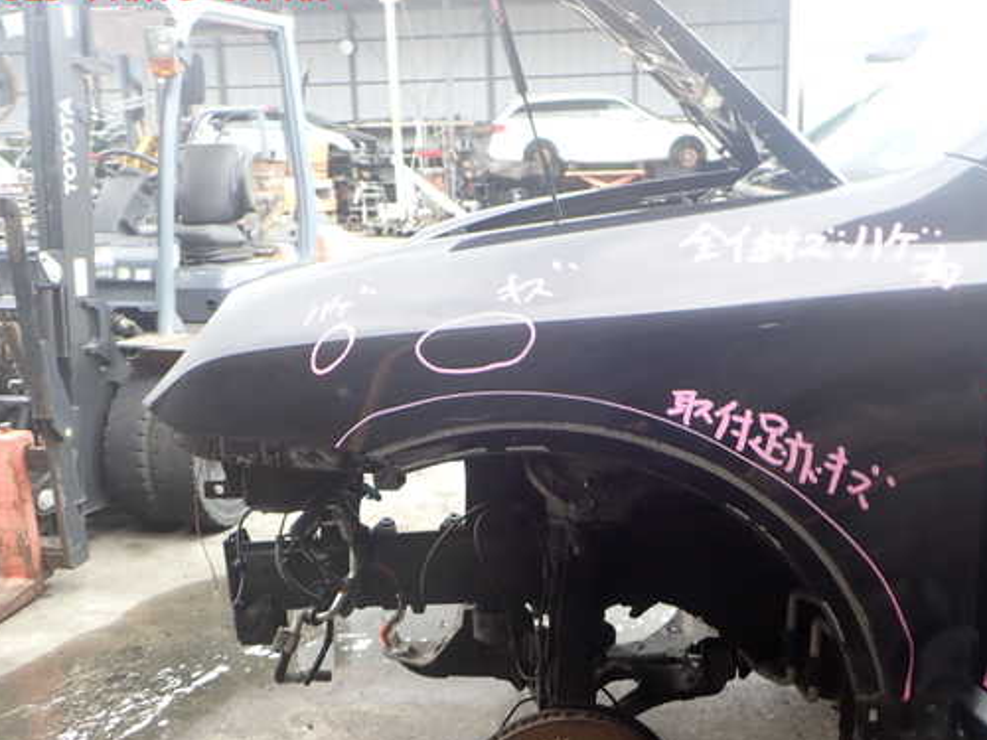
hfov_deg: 51.2
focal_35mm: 36
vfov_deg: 39.6
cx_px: 561
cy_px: 407
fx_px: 1026
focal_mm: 5.4
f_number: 3.2
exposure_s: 1/125
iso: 100
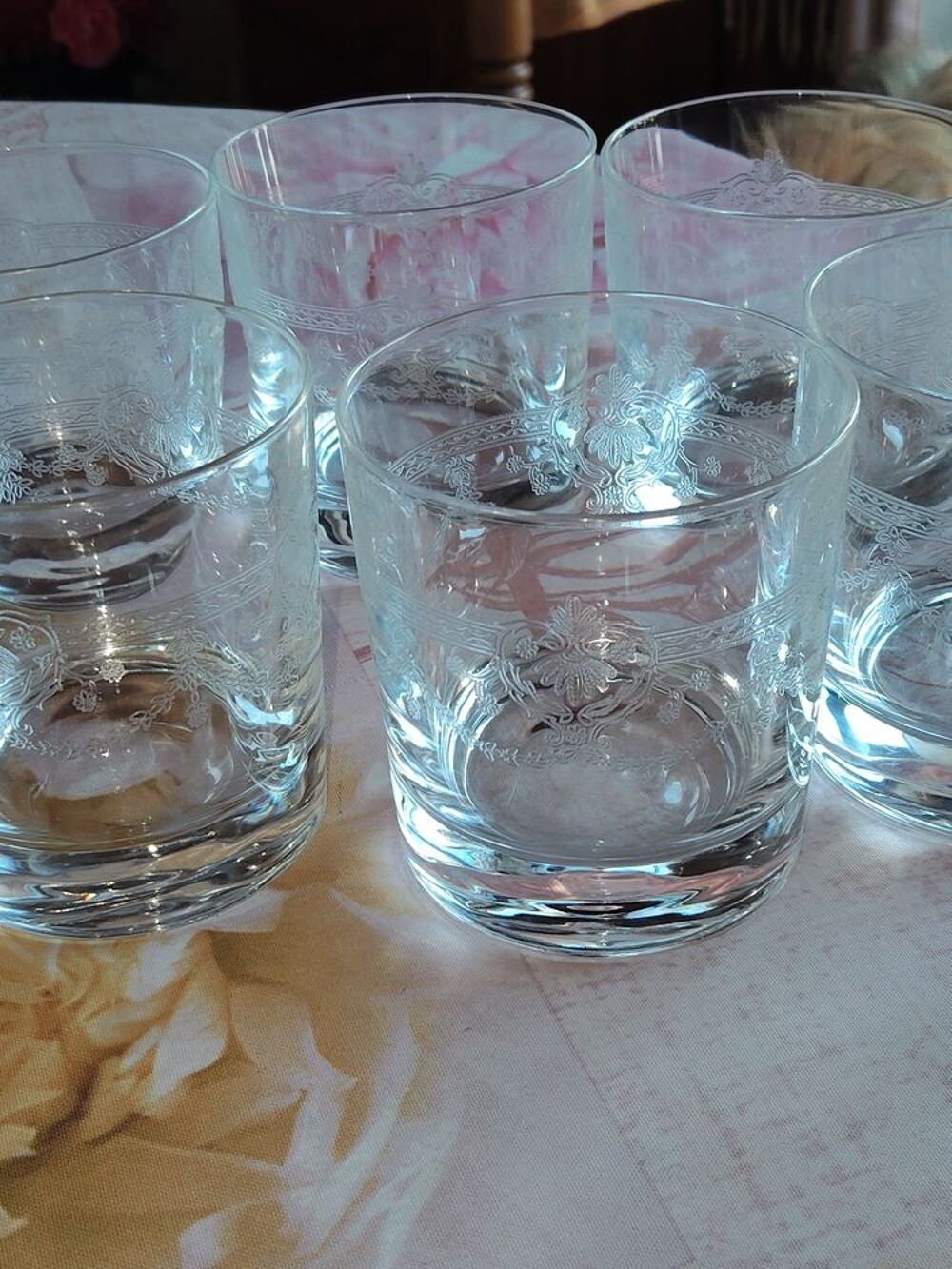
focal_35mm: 50
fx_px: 1833
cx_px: 476
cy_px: 634
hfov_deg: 29.1
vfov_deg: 38.2
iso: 200
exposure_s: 1/33.3
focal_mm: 4.15
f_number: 1.8
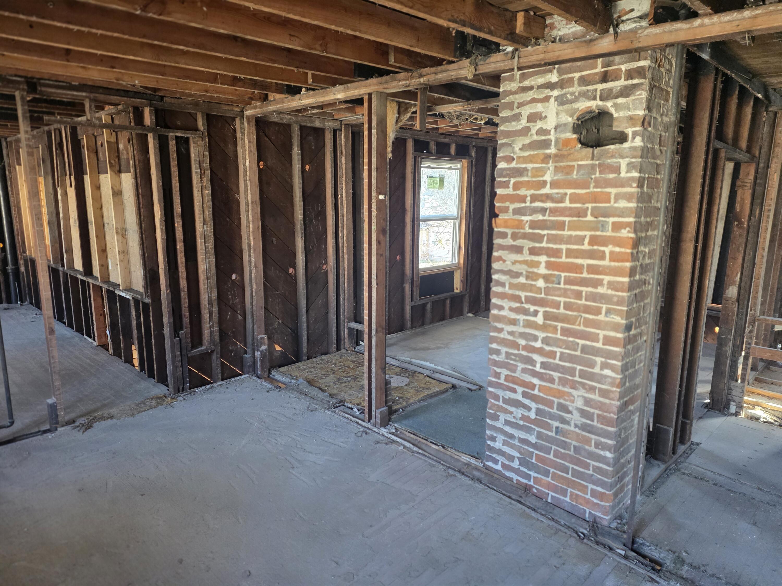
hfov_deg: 73.9
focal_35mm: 23
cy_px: 293
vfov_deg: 58.9
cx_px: 391
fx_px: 520
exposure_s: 1/240
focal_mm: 6.25
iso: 1250
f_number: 1.7
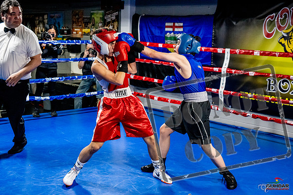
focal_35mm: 52
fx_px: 423
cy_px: 98
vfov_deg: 26.0
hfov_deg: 38.2
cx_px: 146
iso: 5000
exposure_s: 1/800
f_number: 2.8
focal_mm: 35
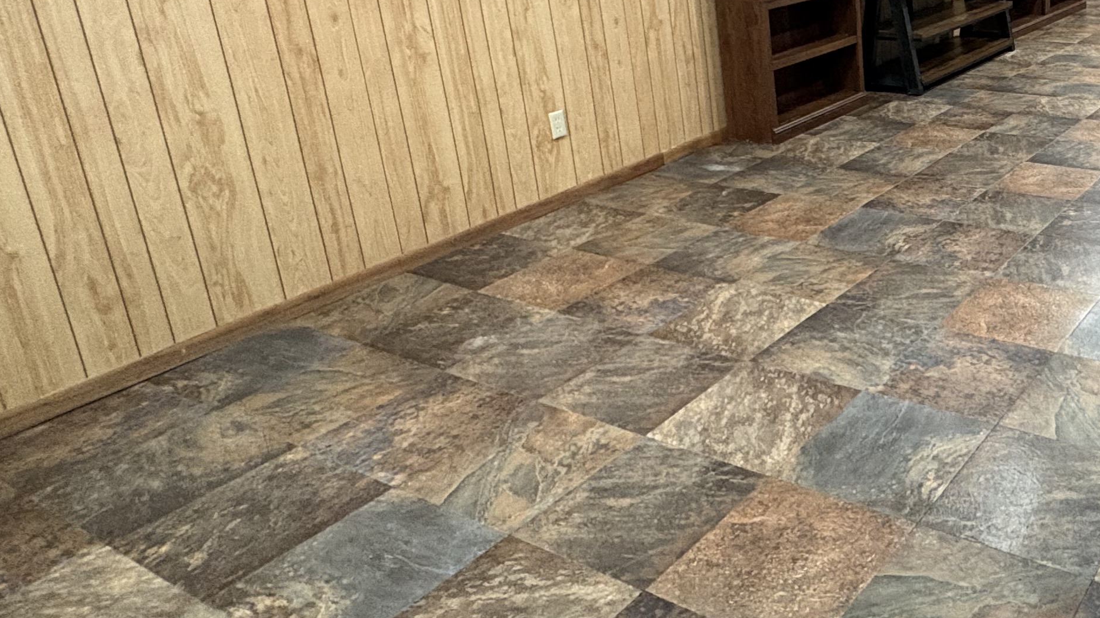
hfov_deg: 53.2
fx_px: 962
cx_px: 961
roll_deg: +2.7
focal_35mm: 33
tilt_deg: -15.0
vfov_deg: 34.5
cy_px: 120
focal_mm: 2.22
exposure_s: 1/60
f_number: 2.2
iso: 500
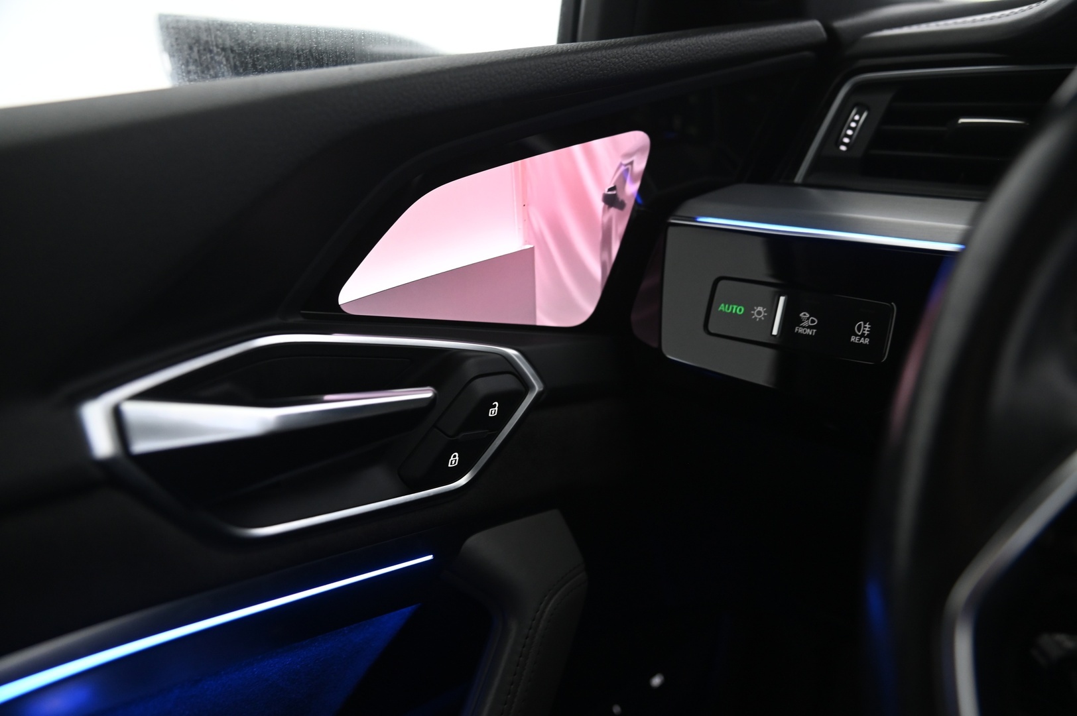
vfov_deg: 42.3
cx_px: 538
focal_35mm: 31
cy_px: 358
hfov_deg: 60.3
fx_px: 927
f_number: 4
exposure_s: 1/20
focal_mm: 31
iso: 2000
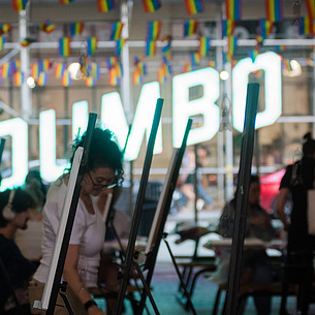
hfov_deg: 10.0
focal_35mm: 174
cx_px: 88
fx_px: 1791
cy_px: 196
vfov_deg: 10.0
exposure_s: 1/250
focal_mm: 80
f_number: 3.5
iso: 2000
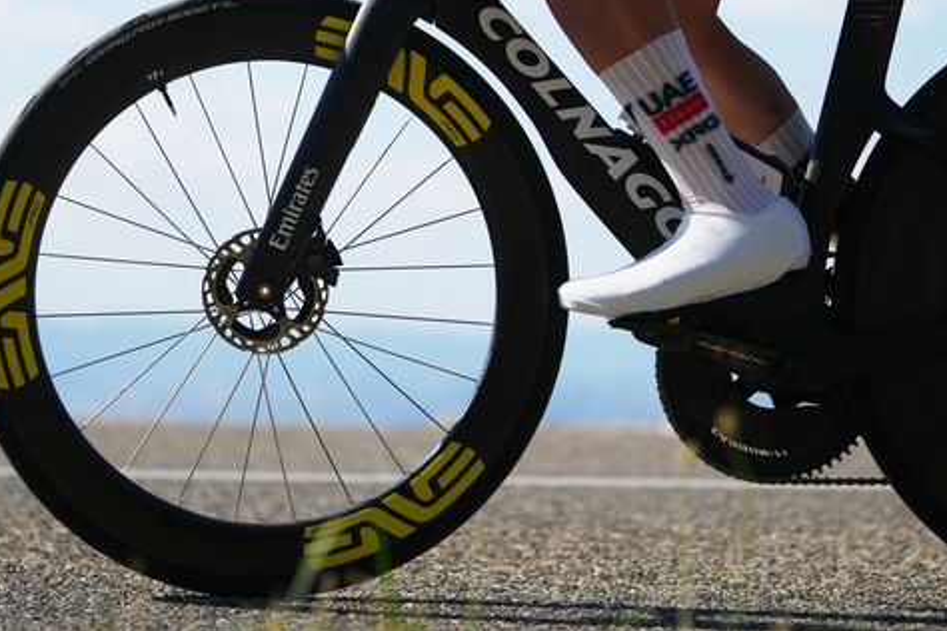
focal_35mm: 108
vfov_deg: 12.5
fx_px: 2841
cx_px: 487
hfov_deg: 18.9
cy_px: -38
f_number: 1.2
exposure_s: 1/12800
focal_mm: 50
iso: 50
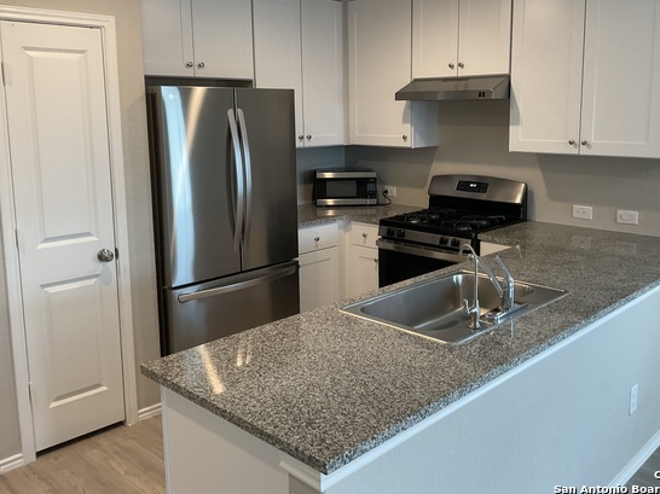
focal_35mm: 34
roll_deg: -0.6
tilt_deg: -8.9
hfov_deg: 53.9
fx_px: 648
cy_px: 207
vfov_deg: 41.6
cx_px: 364
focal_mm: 3
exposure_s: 1/60
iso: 64
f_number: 1.8
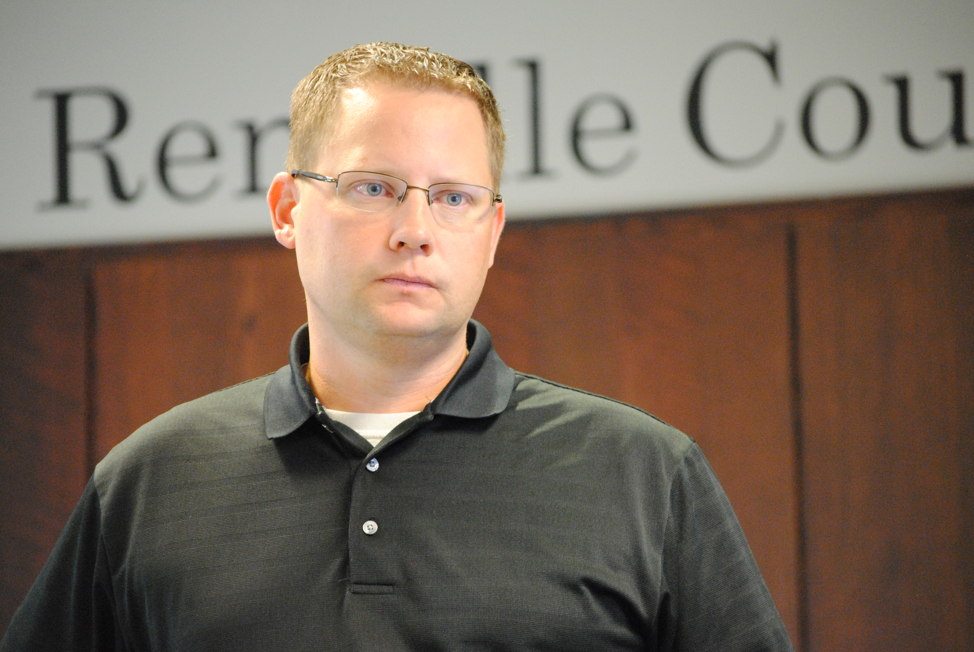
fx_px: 4713
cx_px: 487
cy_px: 326
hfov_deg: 11.8
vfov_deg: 7.9
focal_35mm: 174
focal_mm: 116
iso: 1600
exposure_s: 1/13
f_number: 4.8
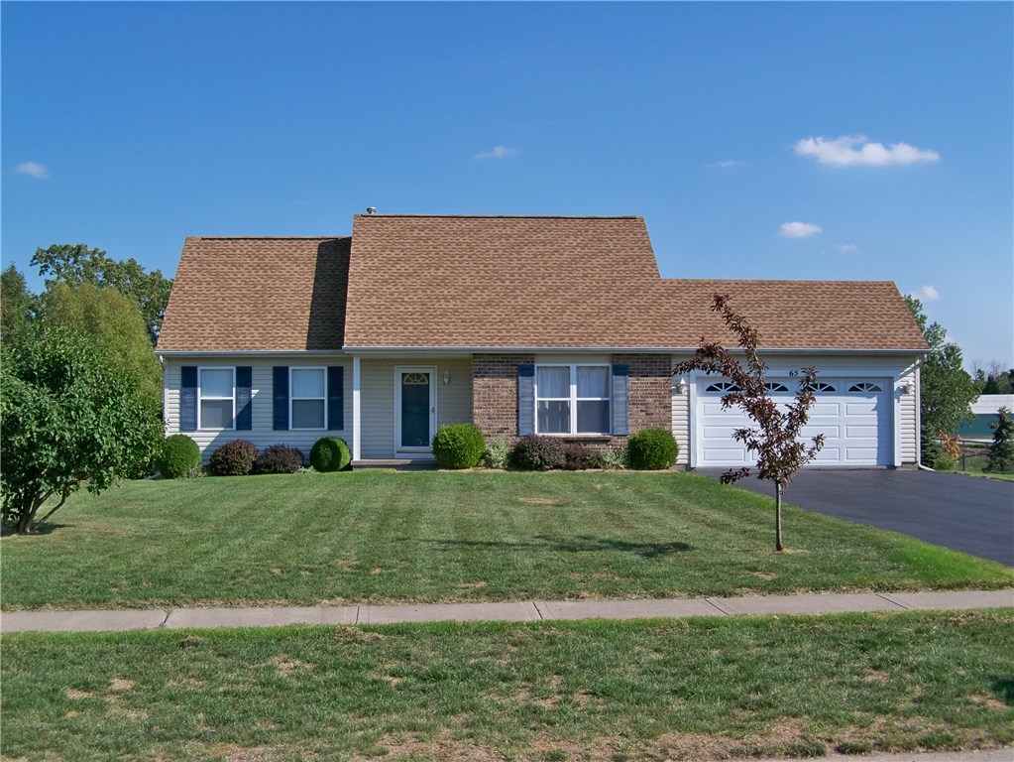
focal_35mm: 42
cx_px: 507
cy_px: 381
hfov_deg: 44.8
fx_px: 1231
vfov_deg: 34.4
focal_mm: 7.5
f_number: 3.7
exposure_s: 1/500
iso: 64
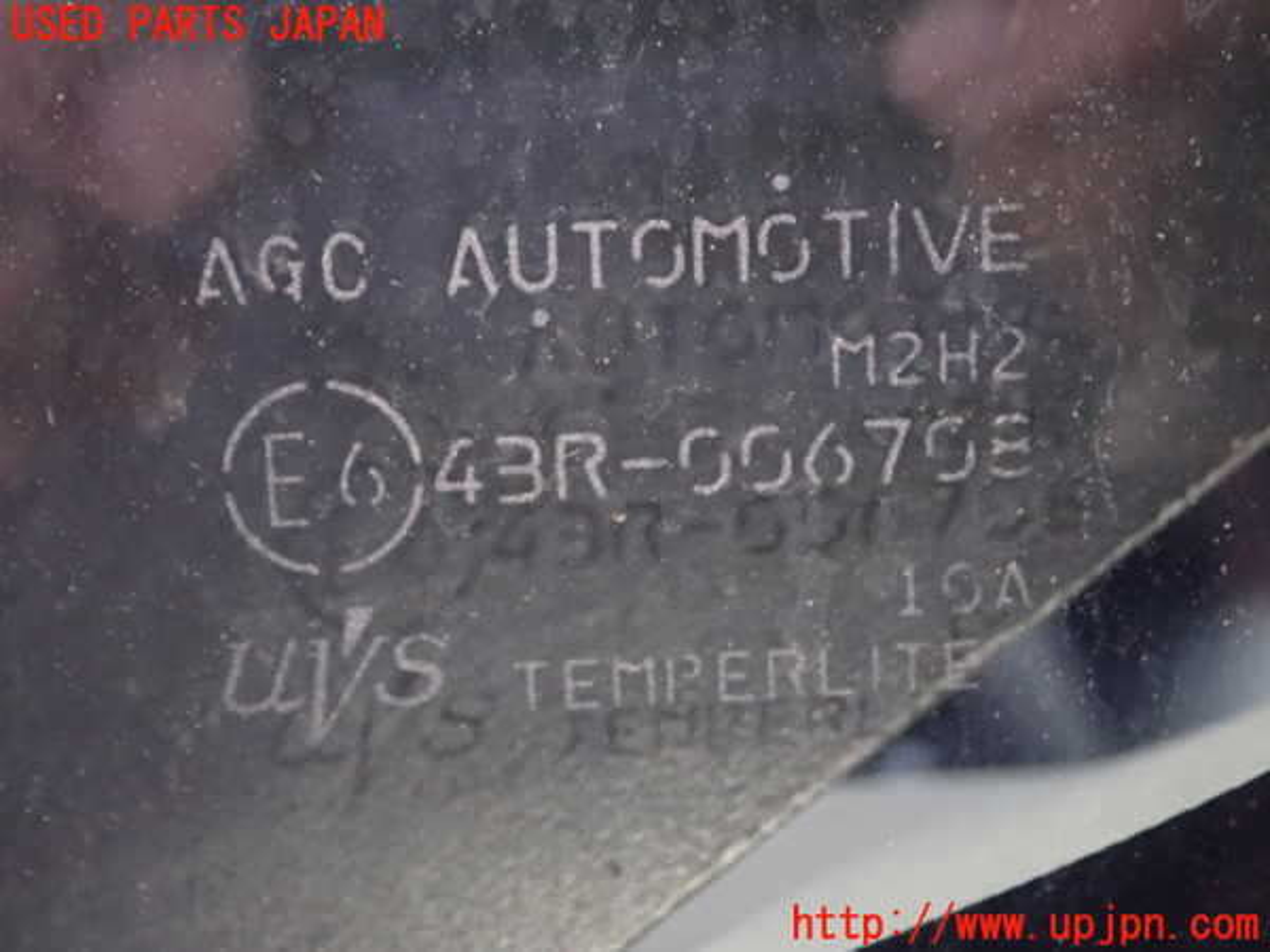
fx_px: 3119
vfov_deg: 17.4
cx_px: 635
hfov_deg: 23.0
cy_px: 476
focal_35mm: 85
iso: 1250
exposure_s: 1/20
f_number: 4.5
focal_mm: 15.41
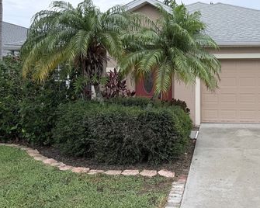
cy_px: 82
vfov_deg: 42.0
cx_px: 192
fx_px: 269
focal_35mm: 35
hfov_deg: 49.7
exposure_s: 1/3145
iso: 80
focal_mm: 6.76
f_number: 1.78
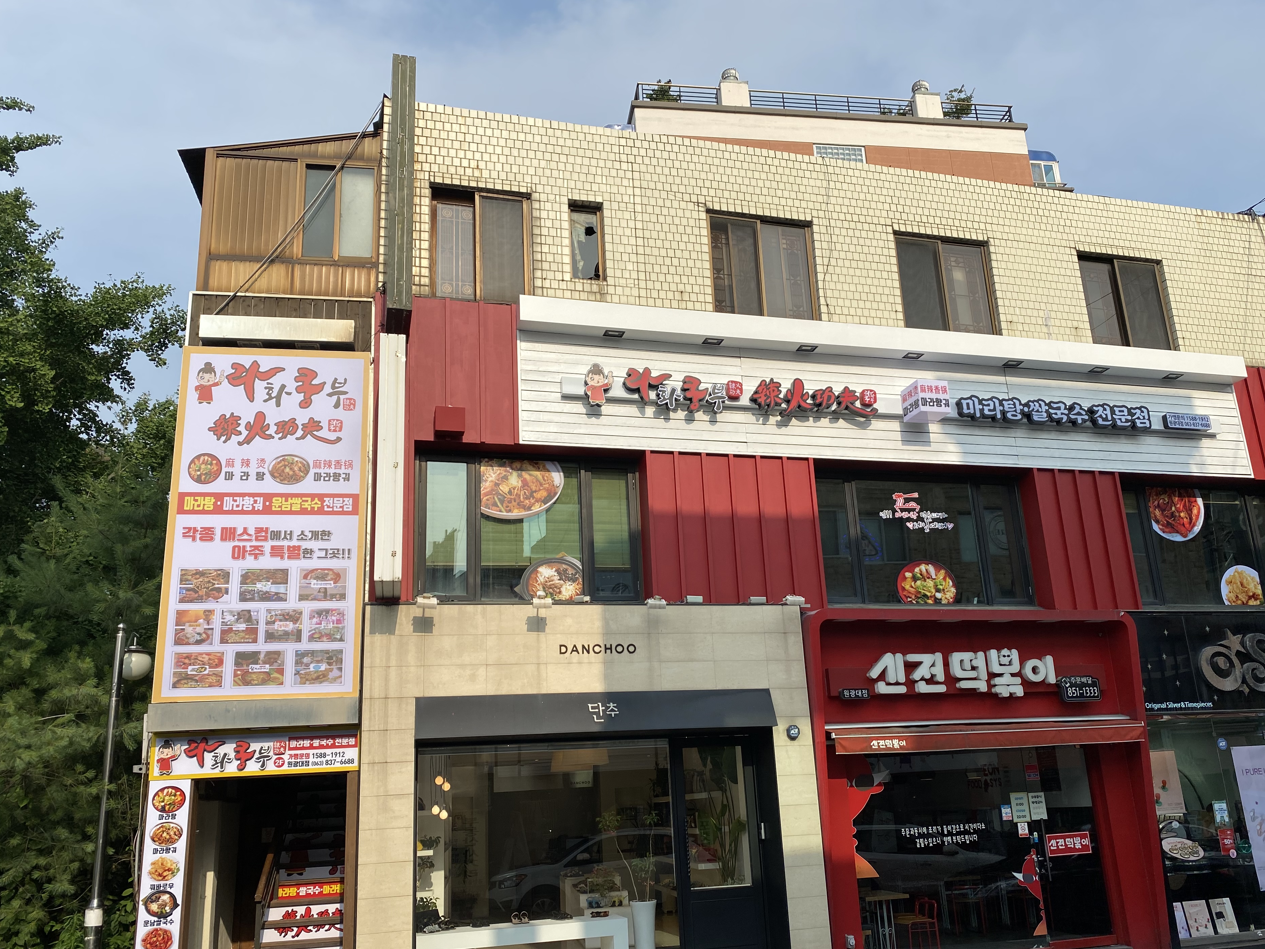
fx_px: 1023
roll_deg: +2.6
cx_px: 661
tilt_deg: +16.8
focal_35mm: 28
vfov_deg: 49.7
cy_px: 509
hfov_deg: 63.4
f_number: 1.8
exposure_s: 1/3731
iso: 32
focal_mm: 4.25
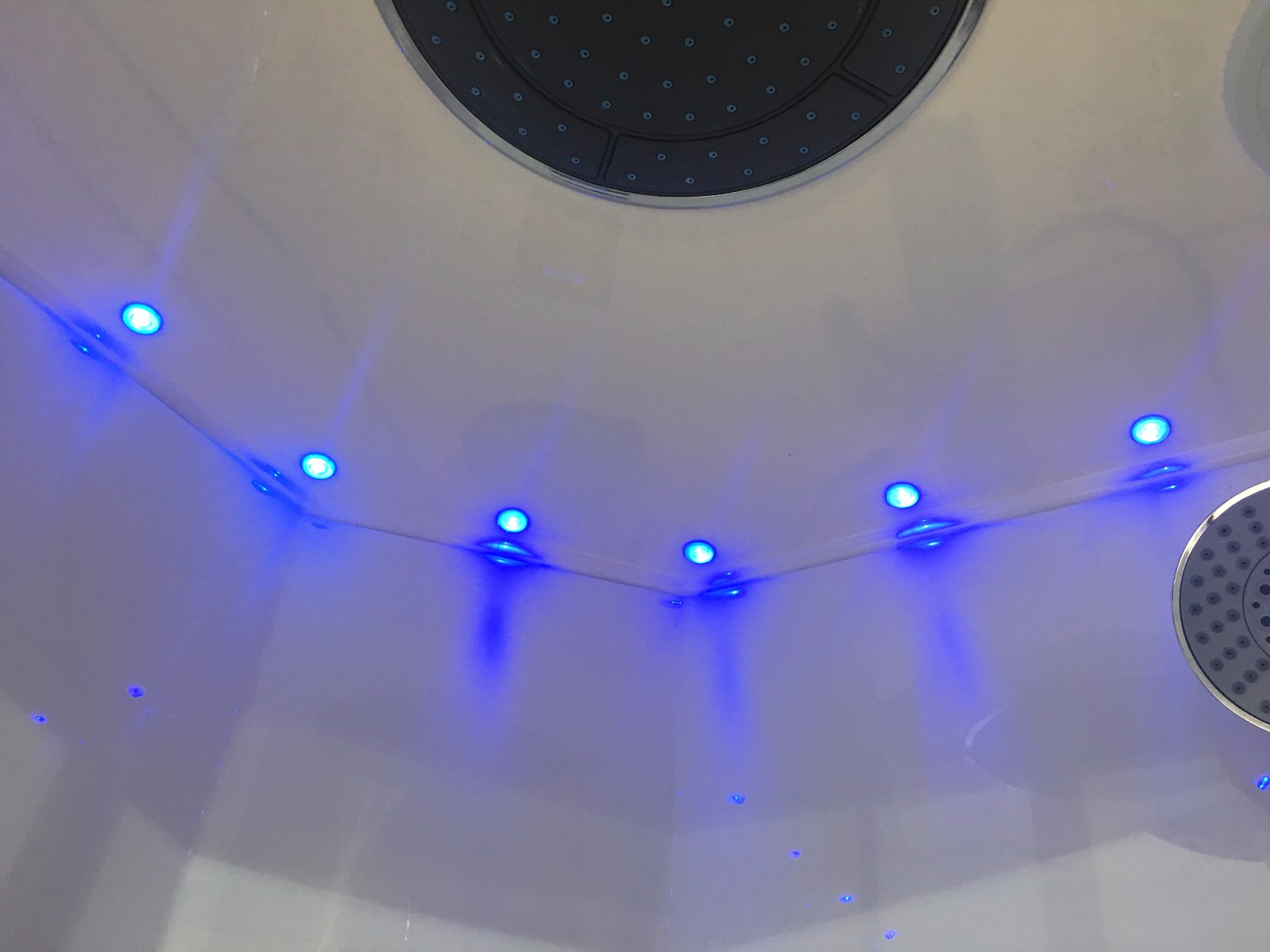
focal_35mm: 29
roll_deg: -5.9
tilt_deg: +39.7
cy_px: 476
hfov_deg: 61.7
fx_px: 1064
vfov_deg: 48.2
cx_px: 635
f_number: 2.2
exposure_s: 1/33
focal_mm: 4.15
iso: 50
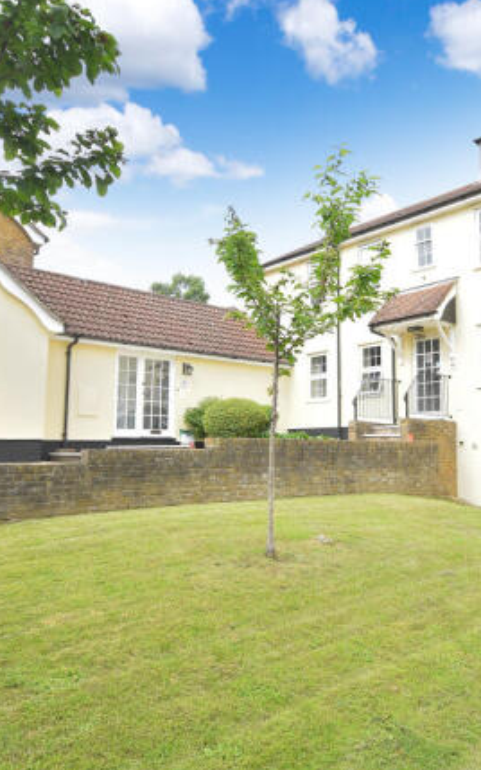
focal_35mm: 28
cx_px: 351
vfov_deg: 66.5
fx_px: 587
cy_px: 385
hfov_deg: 43.3
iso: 100
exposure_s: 1/200
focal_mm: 12
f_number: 4.5
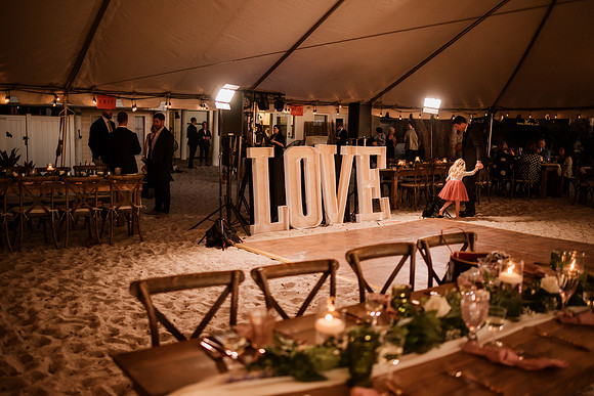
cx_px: 297
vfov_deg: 37.9
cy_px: 198
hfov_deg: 54.4
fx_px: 578
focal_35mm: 35
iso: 640
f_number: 1.8
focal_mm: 35
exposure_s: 1/400
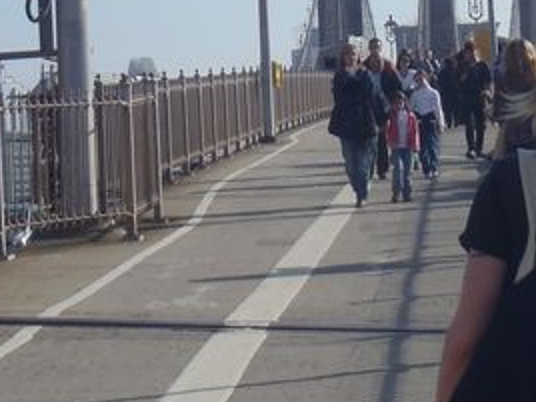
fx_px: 2121
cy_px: 29
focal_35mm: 137
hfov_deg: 14.4
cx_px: 362
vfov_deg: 10.8
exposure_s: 1/80
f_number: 14
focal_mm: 7.73
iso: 80
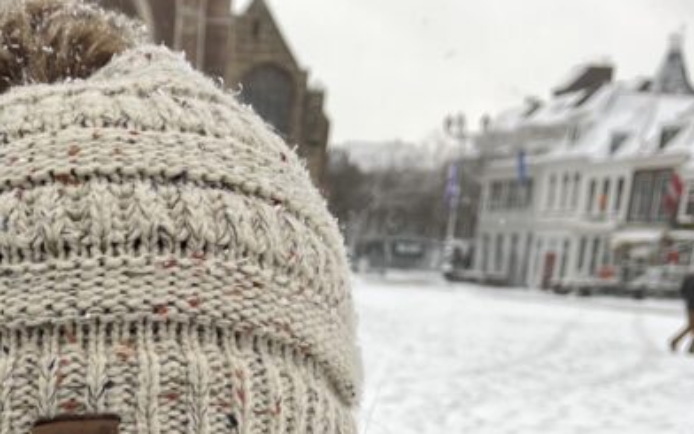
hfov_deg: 27.2
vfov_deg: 16.5
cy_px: 648
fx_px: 1362
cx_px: 27
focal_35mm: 72
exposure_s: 1/122
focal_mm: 5.1
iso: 32
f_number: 1.6
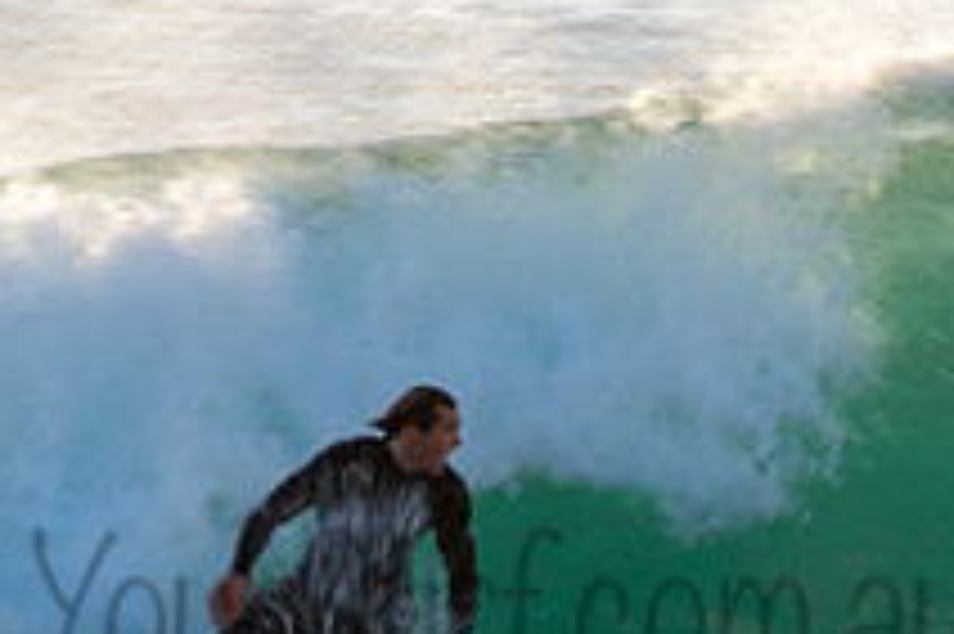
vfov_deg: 0.7
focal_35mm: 2054
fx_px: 54387
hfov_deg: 1.0
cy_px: 560
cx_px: 495
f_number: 11
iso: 100
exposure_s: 1/60
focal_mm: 500
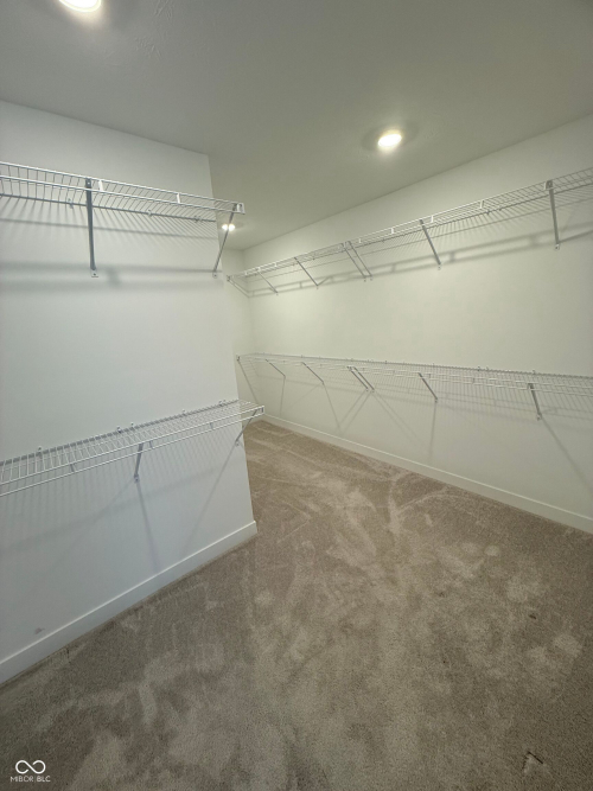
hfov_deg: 85.7
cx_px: 296
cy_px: 396
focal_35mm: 14
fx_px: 320
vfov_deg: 102.1
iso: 250
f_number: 2.2
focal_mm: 2.22
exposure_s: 1/120
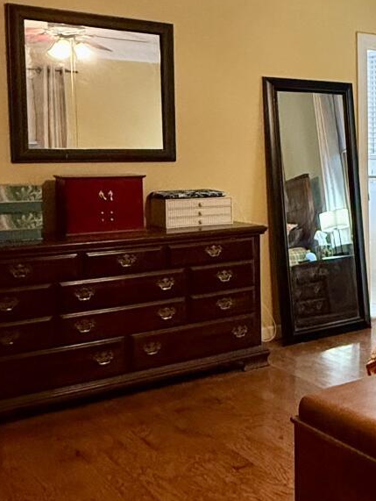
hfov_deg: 25.0
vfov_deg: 38.7
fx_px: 709
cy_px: 196
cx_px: 509
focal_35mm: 49
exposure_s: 1/60
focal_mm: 2.22
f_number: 2.2
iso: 640
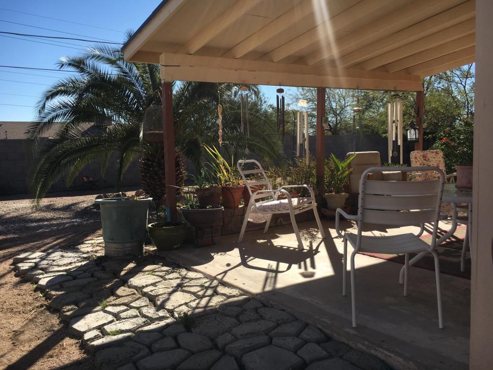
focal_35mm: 29
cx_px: 246
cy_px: 185
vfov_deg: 48.2
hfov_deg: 61.7
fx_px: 413
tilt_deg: -5.1
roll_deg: +1.2
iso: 25
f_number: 2.2
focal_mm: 4.15
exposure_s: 1/1789
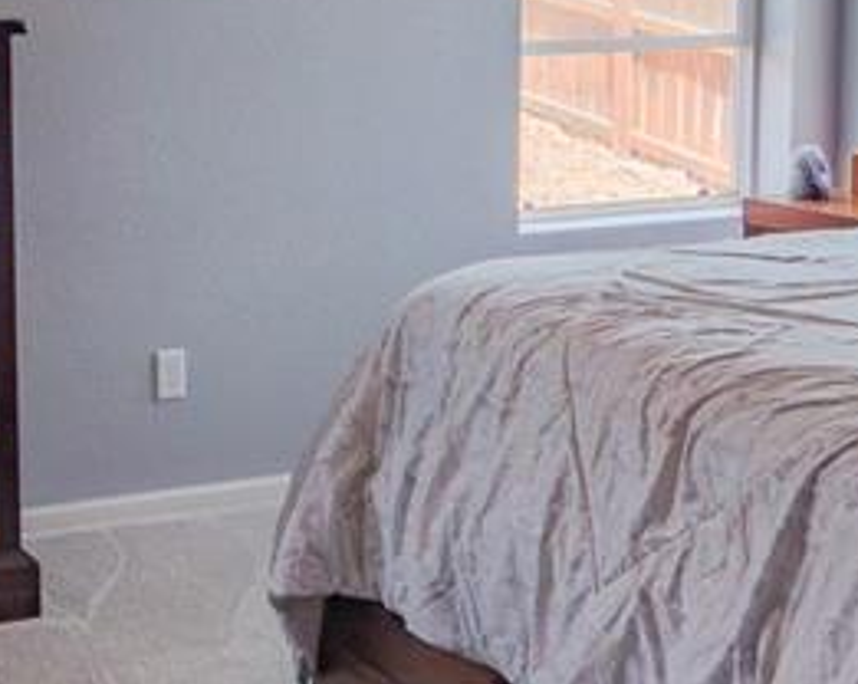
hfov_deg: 26.2
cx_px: 13
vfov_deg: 21.7
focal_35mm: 69
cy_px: 107
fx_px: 1750
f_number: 4
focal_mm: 9
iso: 400
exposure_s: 1/1250
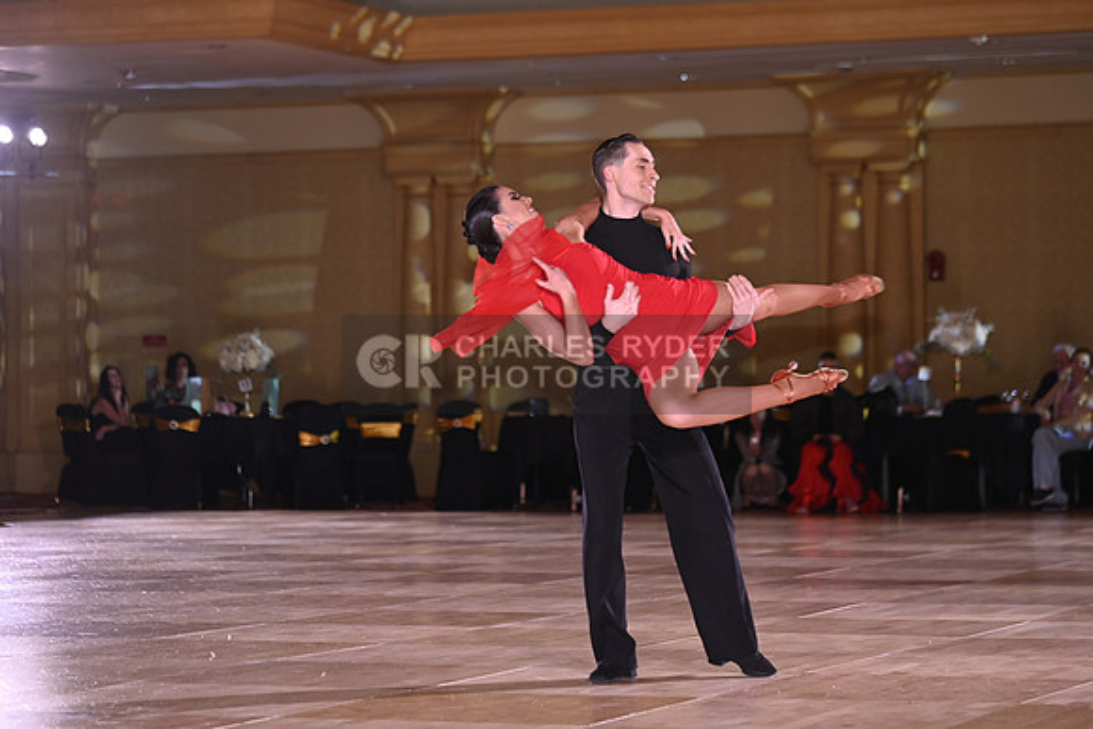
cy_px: 364
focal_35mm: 120
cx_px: 546
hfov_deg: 17.1
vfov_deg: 11.4
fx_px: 3644
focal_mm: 120
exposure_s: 1/200
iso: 1600
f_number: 4
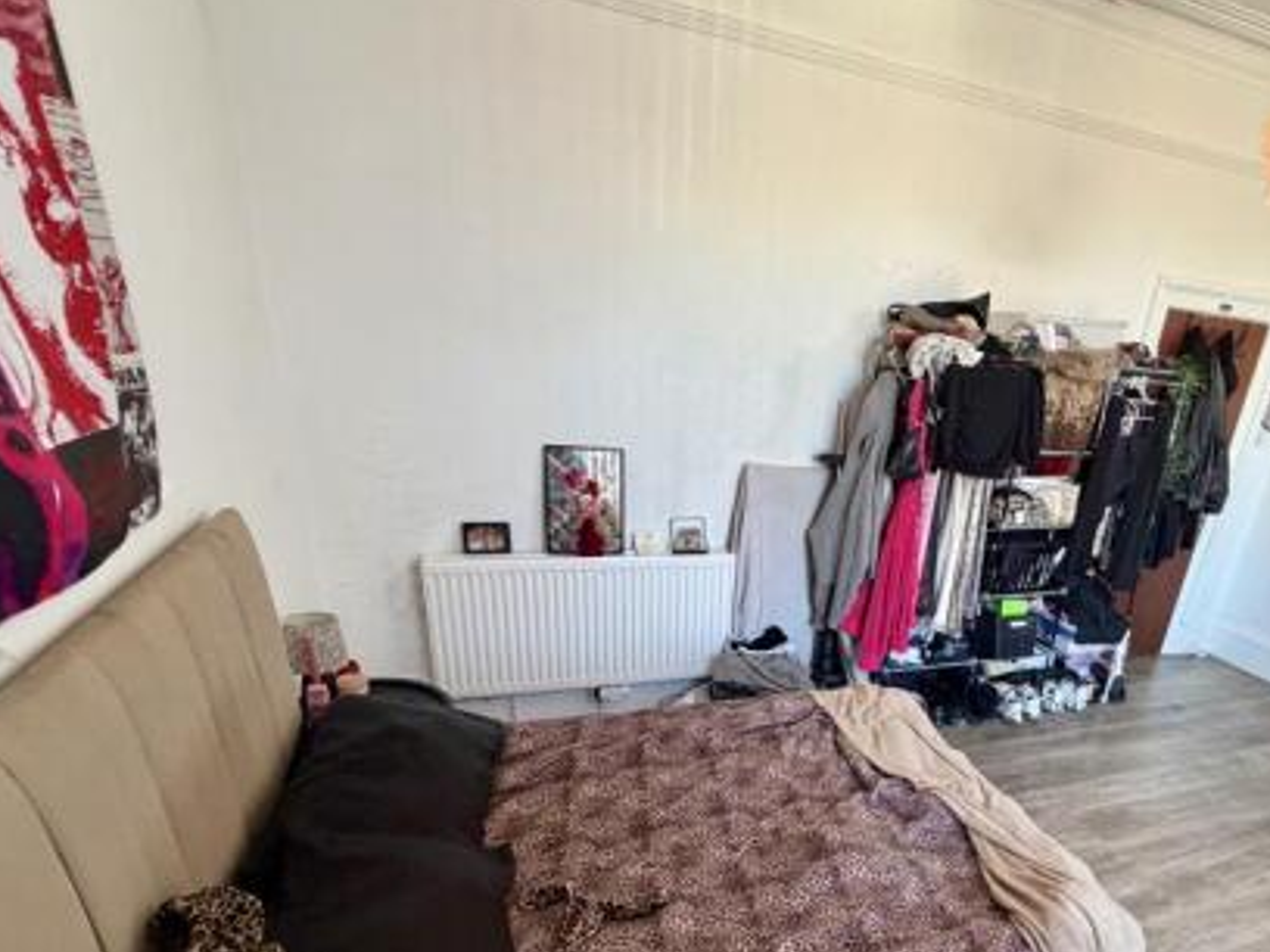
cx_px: 798
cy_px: 661
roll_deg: -7.1
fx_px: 734
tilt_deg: -24.6
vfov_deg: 63.7
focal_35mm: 20
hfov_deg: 80.1
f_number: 2.2
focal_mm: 2.22
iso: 320
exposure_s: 1/77
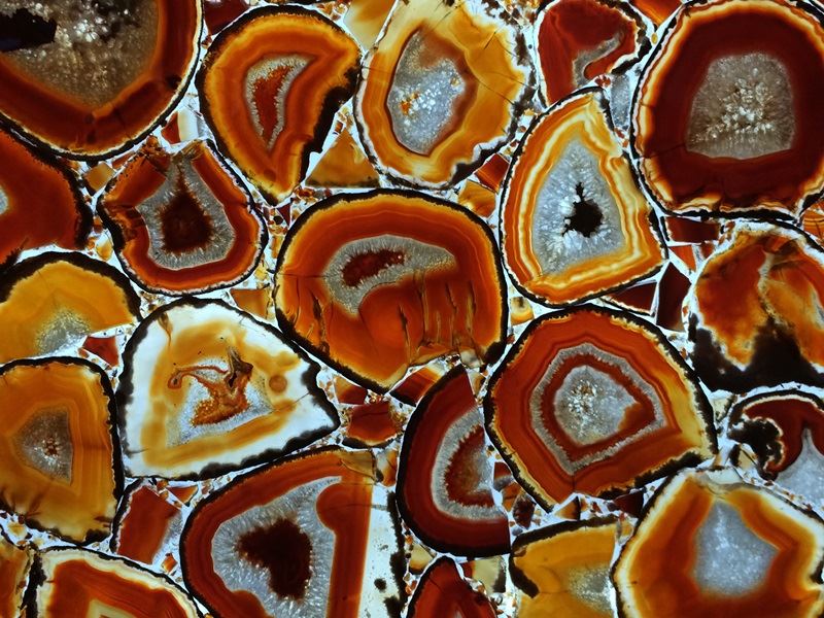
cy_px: 309
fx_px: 714
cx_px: 412
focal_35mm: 30
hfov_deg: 60.0
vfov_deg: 46.8
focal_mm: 4.12
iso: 64
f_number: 2.2
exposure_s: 1/120
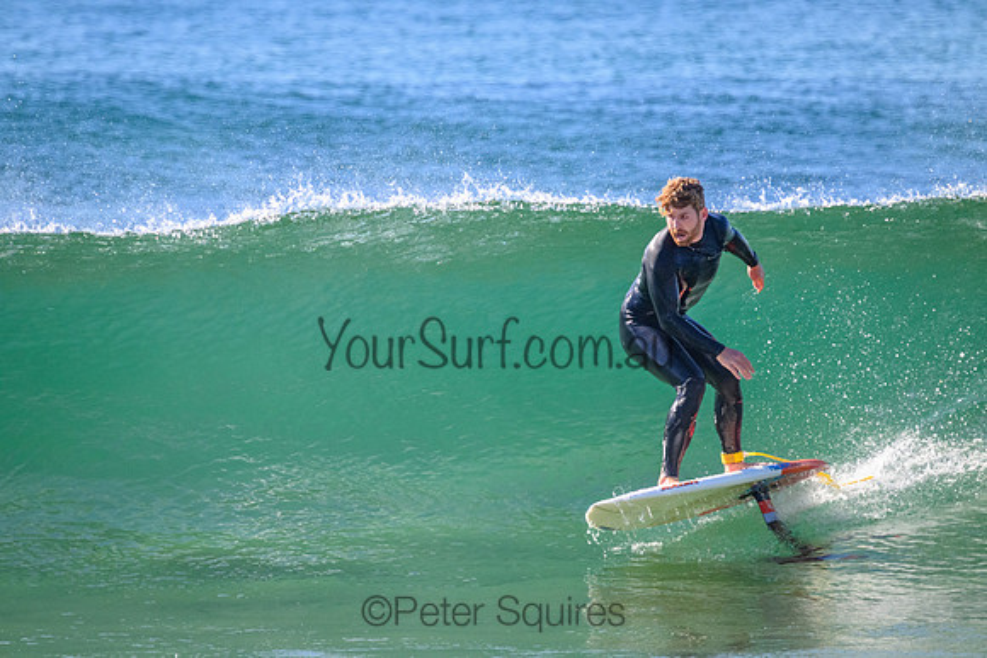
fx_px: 21937
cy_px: 329
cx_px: 494
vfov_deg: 1.7
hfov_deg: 2.6
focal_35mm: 800
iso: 4000
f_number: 11
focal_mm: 800
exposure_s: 1/2000
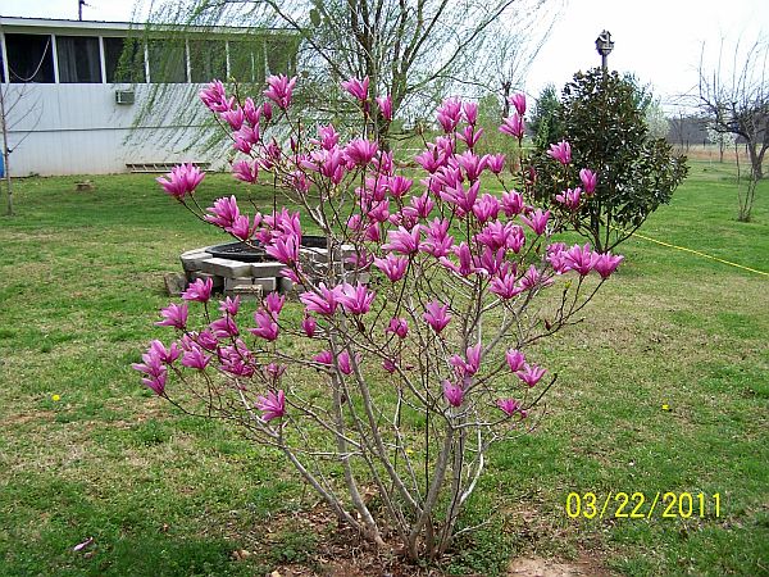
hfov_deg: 46.8
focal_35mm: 40
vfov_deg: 36.0
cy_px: 288
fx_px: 889
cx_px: 384
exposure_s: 1/500
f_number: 2.8
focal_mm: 6.7
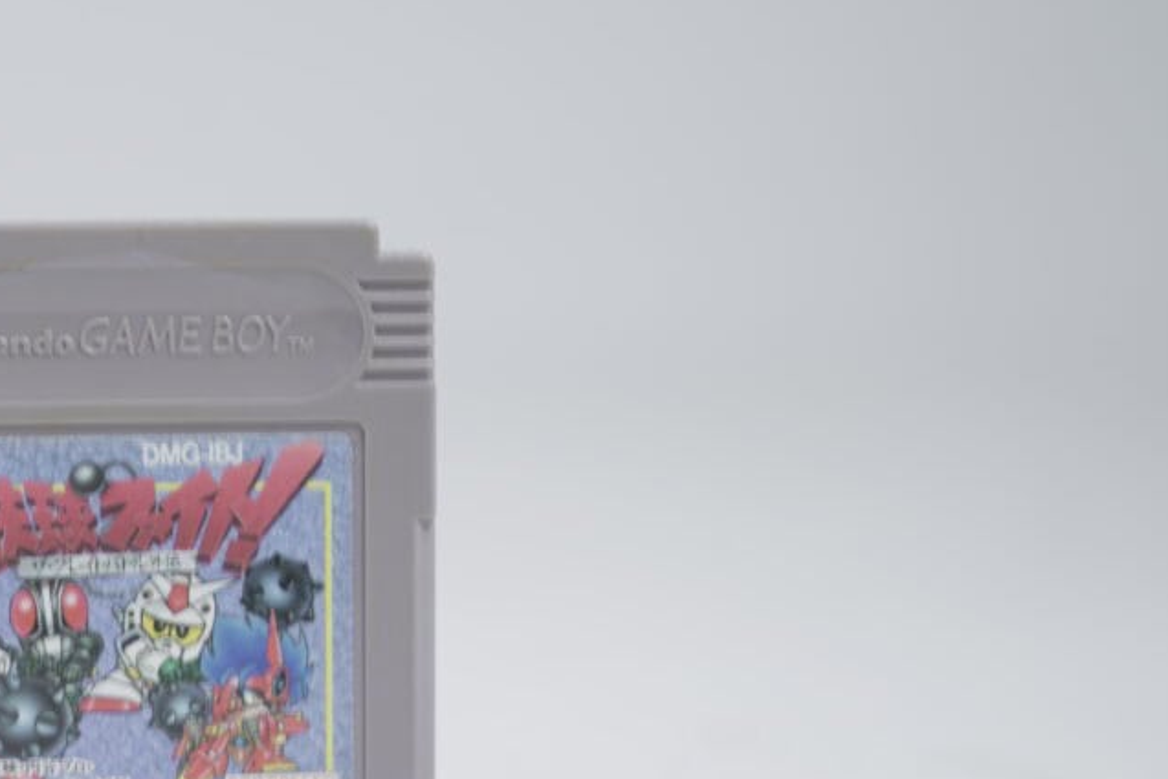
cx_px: 110
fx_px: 4218
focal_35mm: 130
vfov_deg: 10.5
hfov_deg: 15.6
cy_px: 550
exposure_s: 1/5
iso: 100
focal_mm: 69
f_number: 5.6
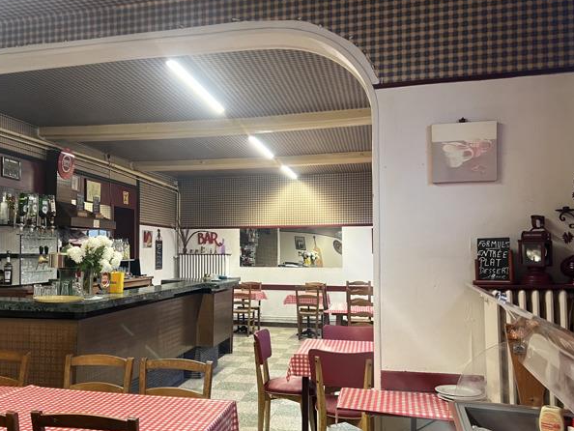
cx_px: 209
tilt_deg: +0.2
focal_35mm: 35
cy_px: 244
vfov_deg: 40.6
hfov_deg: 51.9
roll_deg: +0.4
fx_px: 581
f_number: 1.5
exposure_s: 1/50
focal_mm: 5.7
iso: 100
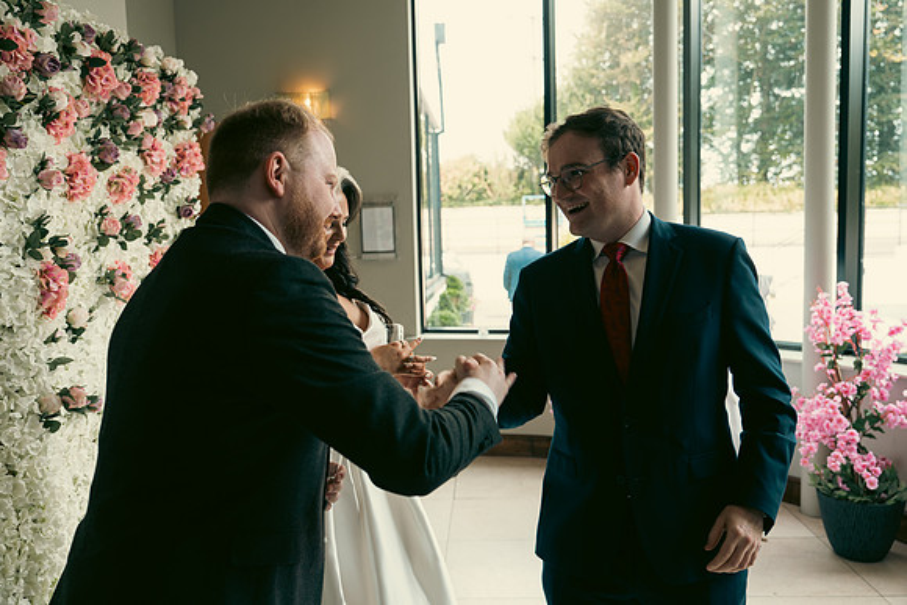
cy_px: 302
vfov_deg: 43.6
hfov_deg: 61.9
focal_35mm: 30
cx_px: 454
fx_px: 756
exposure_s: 1/160
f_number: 3.5
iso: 320
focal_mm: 30
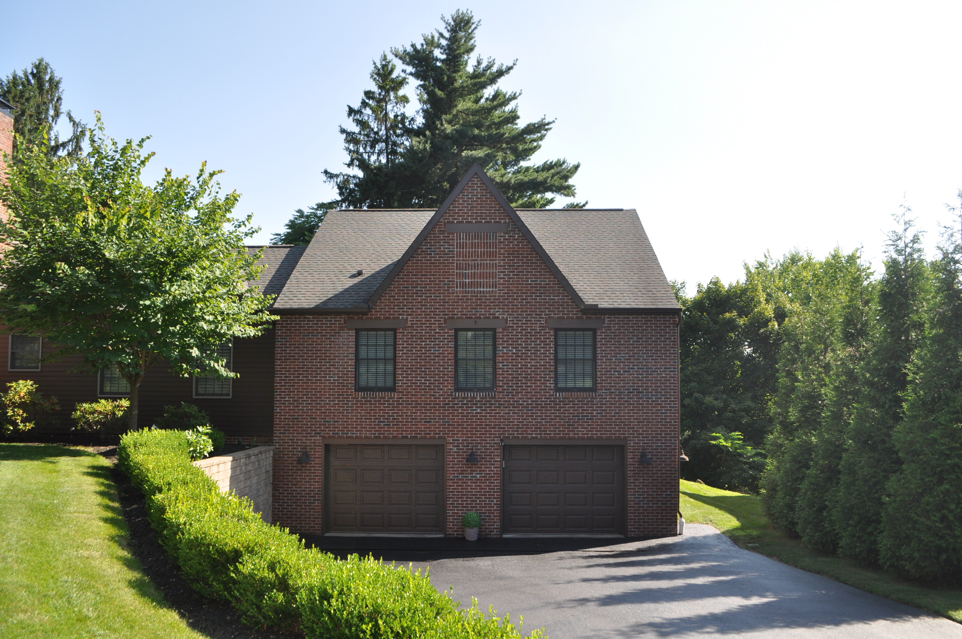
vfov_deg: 47.8
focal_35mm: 27
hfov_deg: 67.4
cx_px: 481
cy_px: 320
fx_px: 721
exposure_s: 1/200
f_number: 7.1
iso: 200
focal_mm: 18
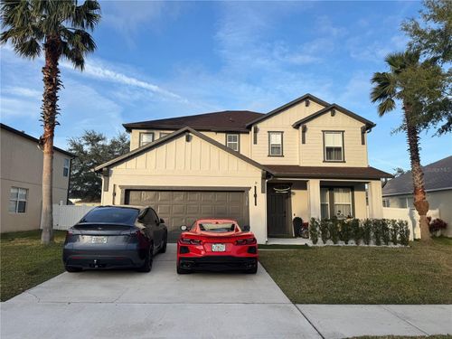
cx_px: 226
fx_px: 313
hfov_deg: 71.6
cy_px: 170
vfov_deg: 56.8
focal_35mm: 24
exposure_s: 1/2506
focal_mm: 6.76
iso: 80
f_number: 1.78
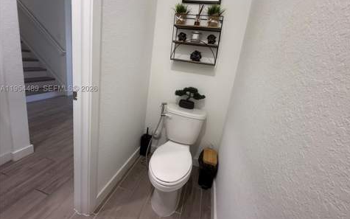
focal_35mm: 15
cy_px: 90
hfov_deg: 101.5
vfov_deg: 74.2
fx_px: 143
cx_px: 175
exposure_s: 1/60
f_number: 2.2
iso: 160
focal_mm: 2.22
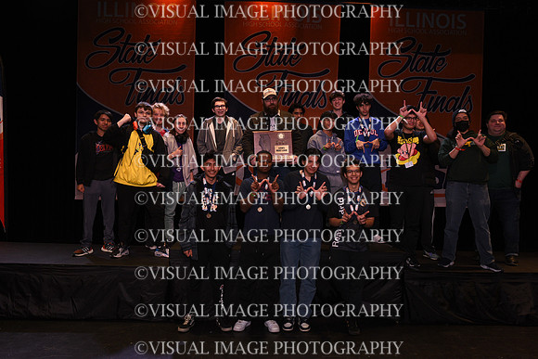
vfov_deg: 42.3
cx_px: 269
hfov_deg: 60.3
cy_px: 180
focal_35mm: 31
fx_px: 463
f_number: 9
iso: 800
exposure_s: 1/125
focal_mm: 31
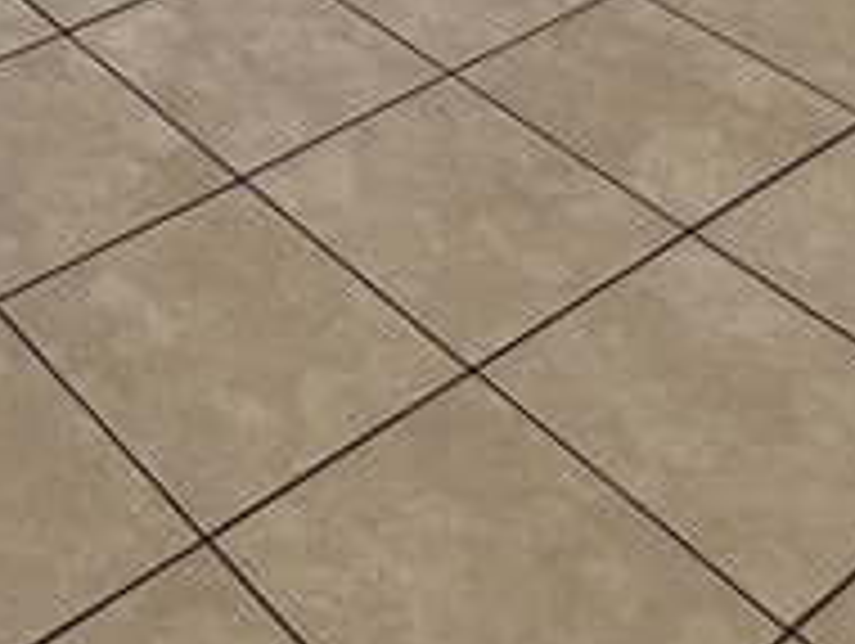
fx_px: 1731
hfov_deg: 26.4
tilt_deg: -2.5
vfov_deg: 13.5
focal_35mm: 70
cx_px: 18
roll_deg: +0.5
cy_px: -995
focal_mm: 1.57
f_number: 1.8
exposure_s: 1/99
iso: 64
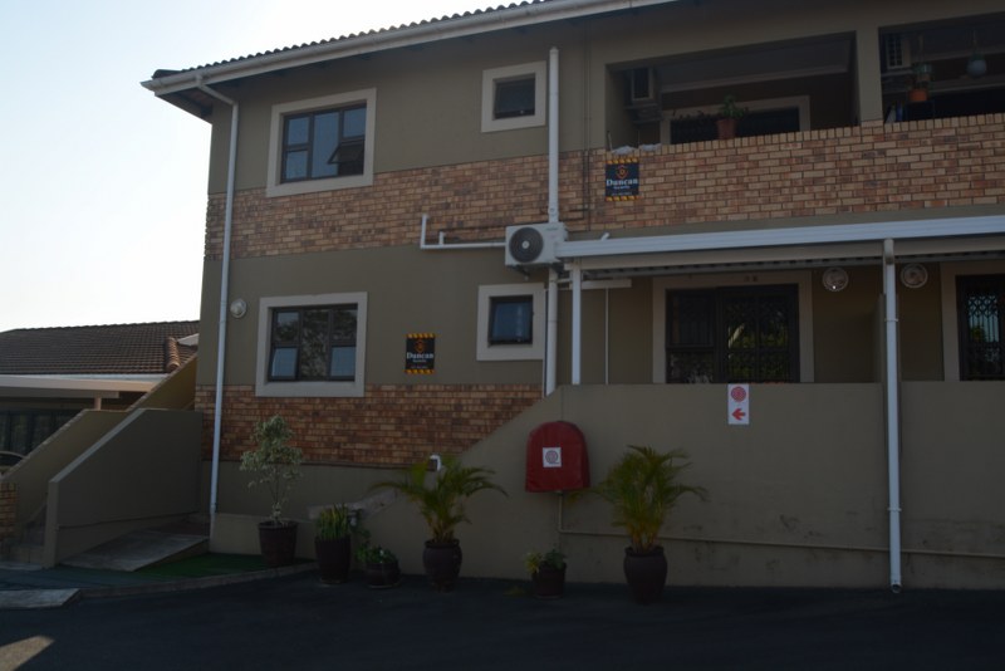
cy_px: 336
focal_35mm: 27
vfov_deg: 48.0
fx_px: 754
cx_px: 502
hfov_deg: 67.4
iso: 100
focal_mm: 18
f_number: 8
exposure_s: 1/200
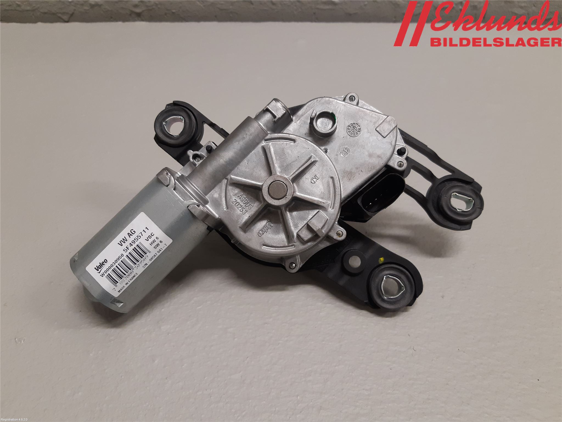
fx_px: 422
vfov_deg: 53.1
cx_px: 281
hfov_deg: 67.3
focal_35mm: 26
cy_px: 211
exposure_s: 1/50
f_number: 1.7
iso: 125
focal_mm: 3.93
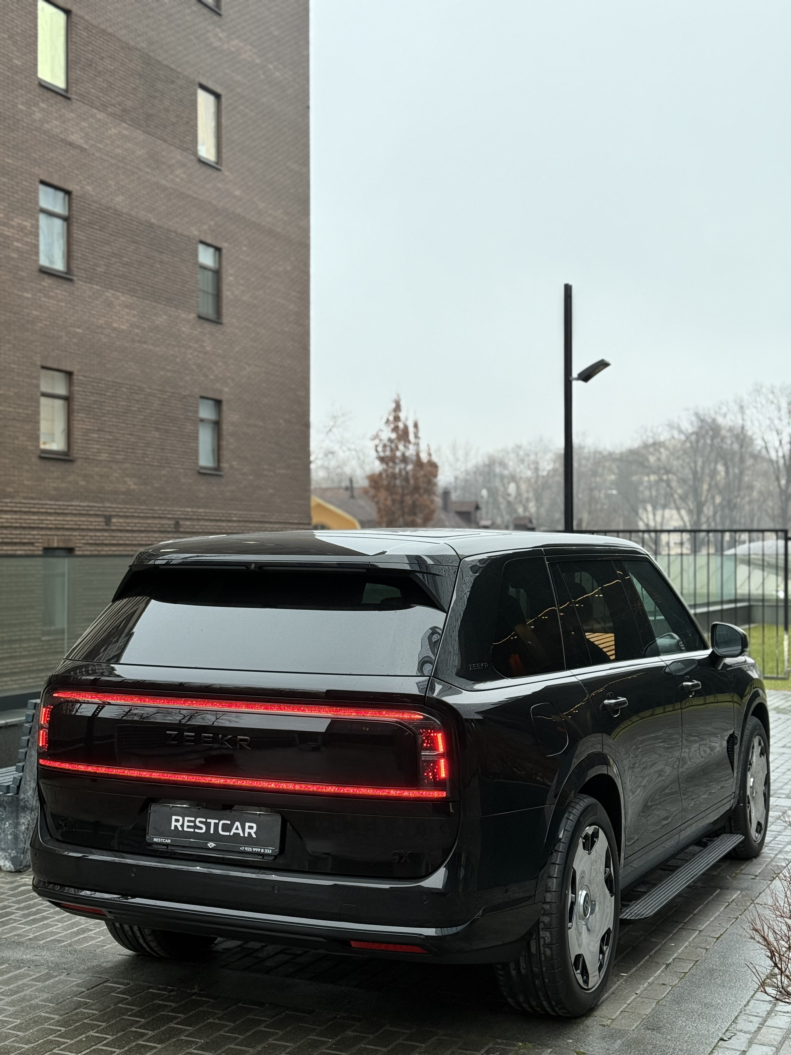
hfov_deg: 30.3
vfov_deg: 39.7
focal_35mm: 48
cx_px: 396
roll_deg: -0.4
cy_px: 528
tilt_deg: +1.6
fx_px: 1462
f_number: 1.78
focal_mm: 6.76
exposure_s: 1/41
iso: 250
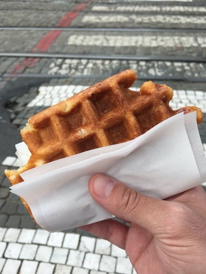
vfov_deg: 61.7
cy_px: 137
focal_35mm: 29
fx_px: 230
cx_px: 103
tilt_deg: -38.4
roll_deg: +2.0
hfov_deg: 48.2
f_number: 2.2
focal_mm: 4.15
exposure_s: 1/541
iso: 25
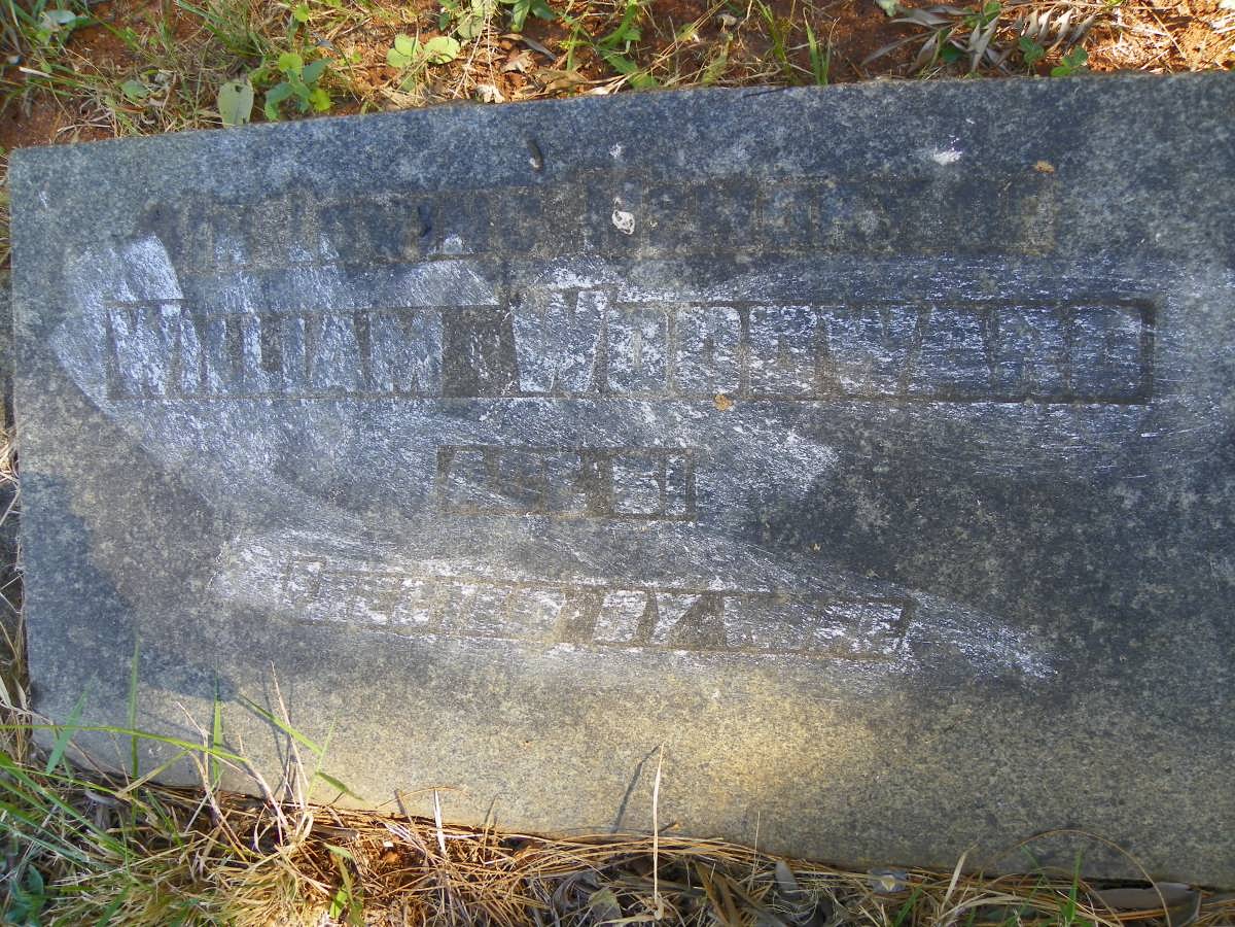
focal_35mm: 26
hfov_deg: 67.3
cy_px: 464
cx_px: 618
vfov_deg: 53.1
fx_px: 928
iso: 64
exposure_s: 1/40
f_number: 2.8
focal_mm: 4.6
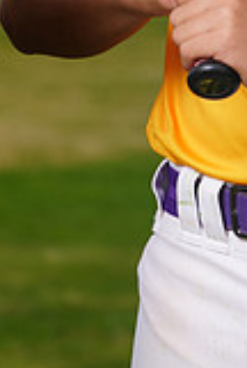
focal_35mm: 719
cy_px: -203
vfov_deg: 2.9
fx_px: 7368
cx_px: 369
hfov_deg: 1.9
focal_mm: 200
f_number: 7.1
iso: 100
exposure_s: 1/250
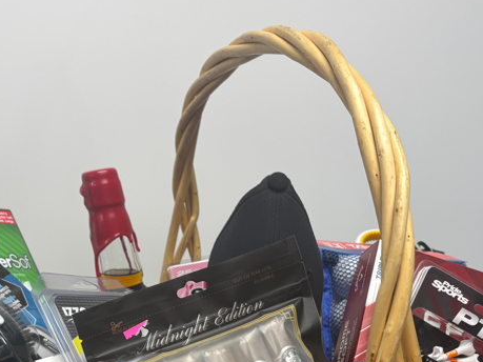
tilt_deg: -15.5
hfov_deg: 37.4
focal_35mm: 51
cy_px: 325
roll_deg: +0.4
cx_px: 199
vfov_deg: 27.5
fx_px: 711
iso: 80
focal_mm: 5.96
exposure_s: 1/120
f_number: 1.6
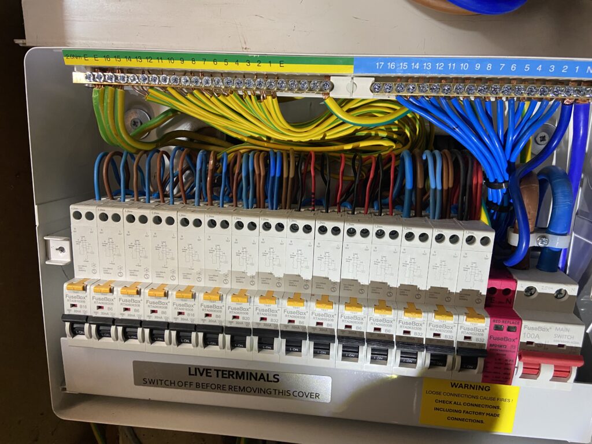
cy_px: 222
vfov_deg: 53.1
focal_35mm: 26
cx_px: 296
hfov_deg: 67.3
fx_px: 445
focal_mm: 4.25
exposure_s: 1/60
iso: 320
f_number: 1.8
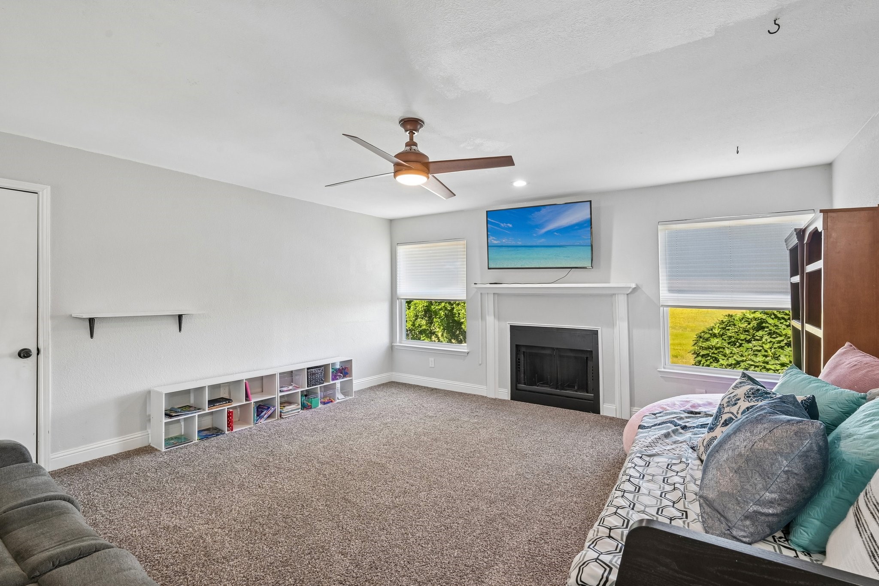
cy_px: 293
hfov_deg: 95.0
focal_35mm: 16
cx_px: 440
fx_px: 403
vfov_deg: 72.0
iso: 400
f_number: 8
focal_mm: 16.5
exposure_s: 1/25
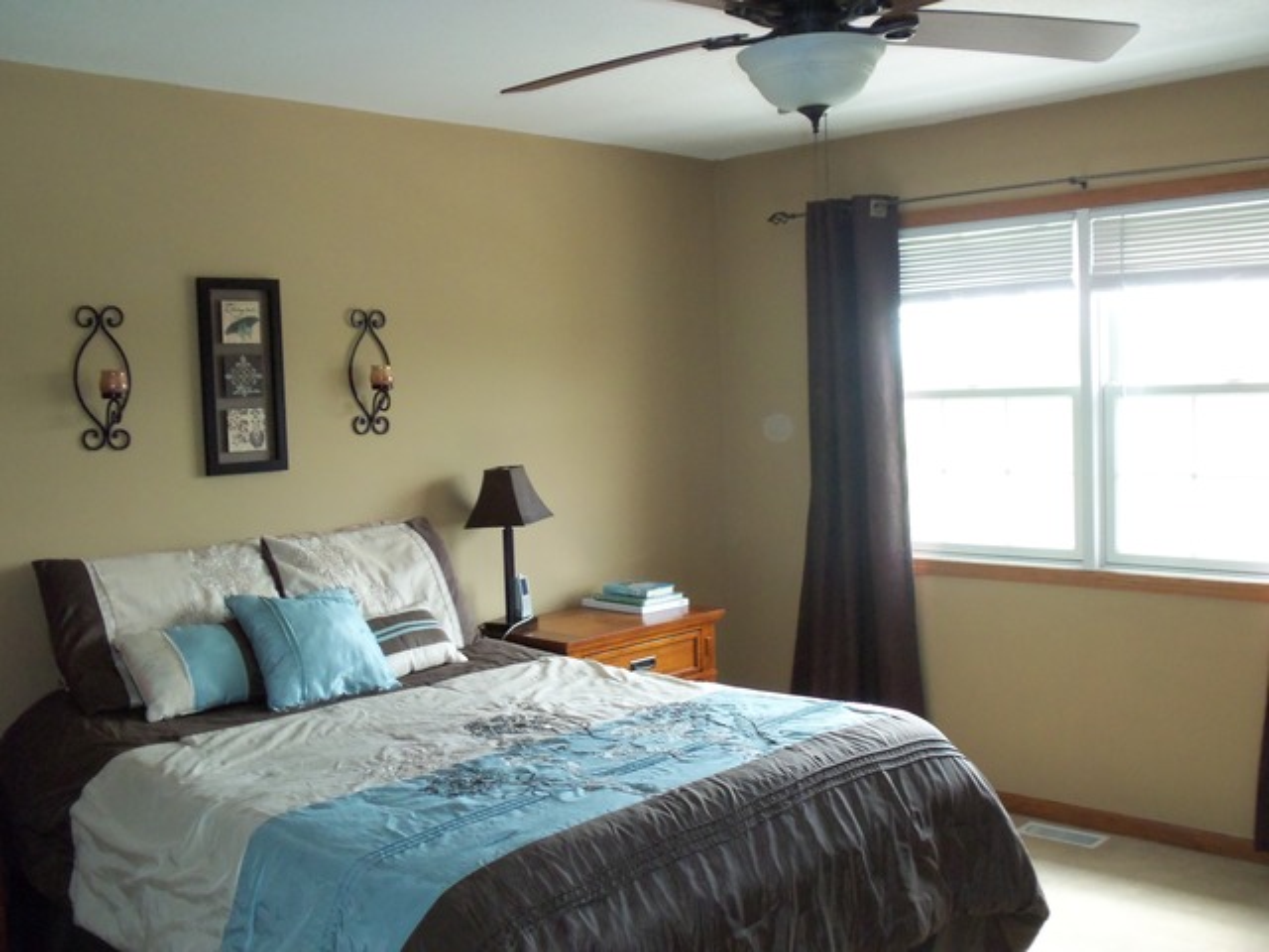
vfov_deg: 37.7
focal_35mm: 38
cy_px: 476
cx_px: 634
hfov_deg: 49.0
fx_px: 1393
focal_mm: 6.7
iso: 250
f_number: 3.7
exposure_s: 1/30
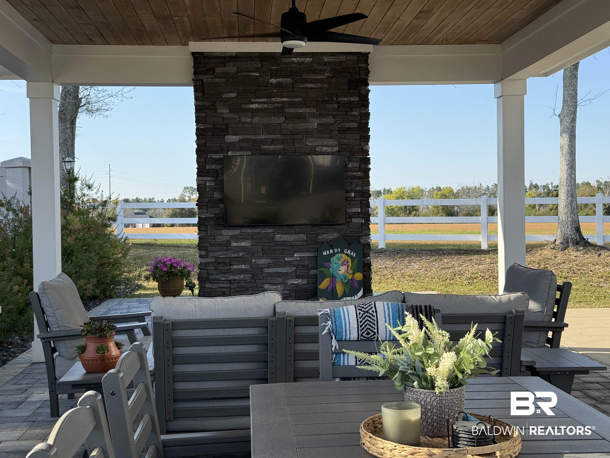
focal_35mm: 48
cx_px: 305
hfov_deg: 39.7
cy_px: 229
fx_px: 846
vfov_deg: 30.3
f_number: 1.78
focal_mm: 6.76
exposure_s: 1/1642
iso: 64
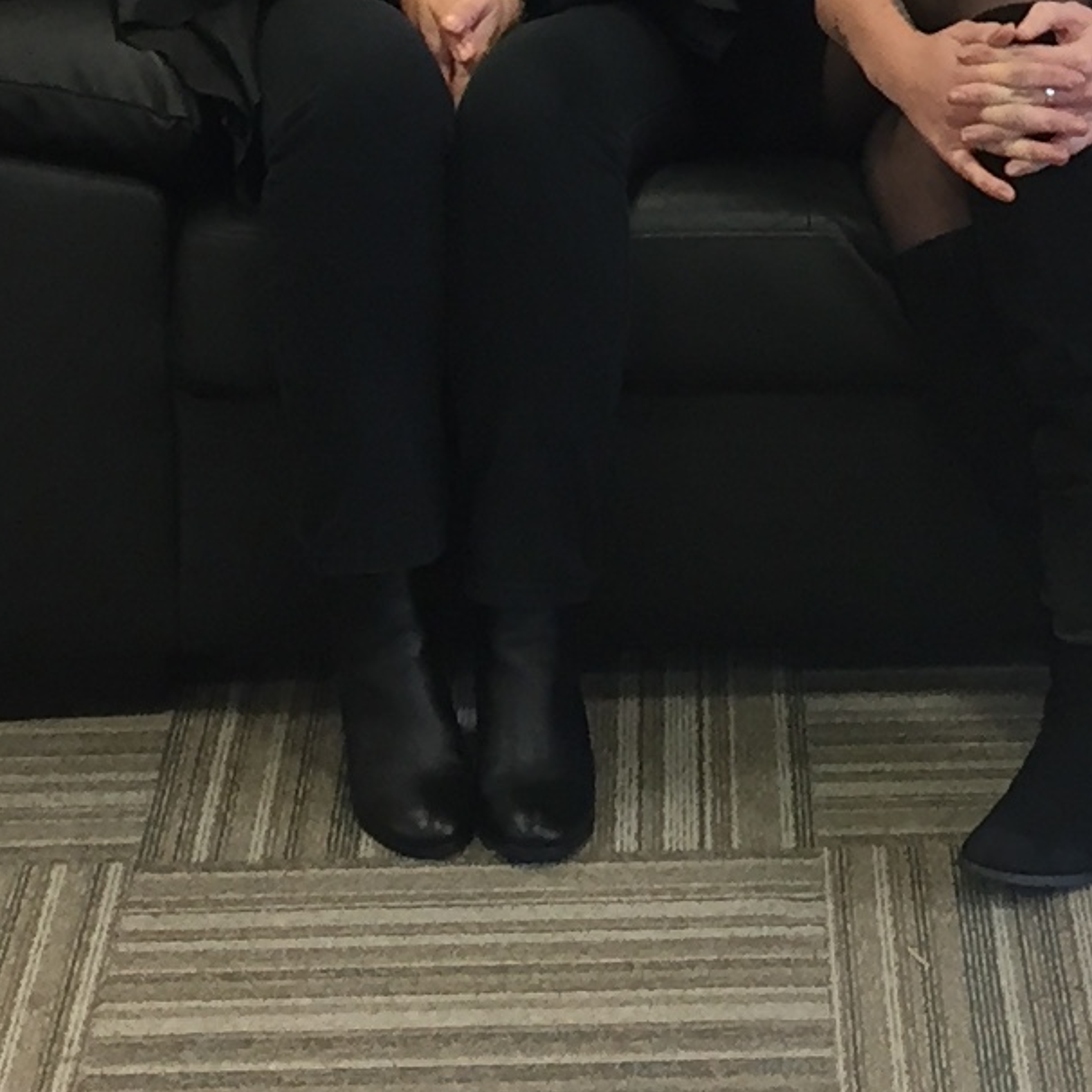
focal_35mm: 138
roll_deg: +0.6
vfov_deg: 12.0
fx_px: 4925
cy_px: -582
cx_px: 728
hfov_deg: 12.6
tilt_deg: -6.4
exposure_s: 1/33
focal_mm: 4.15
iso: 80
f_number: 2.2
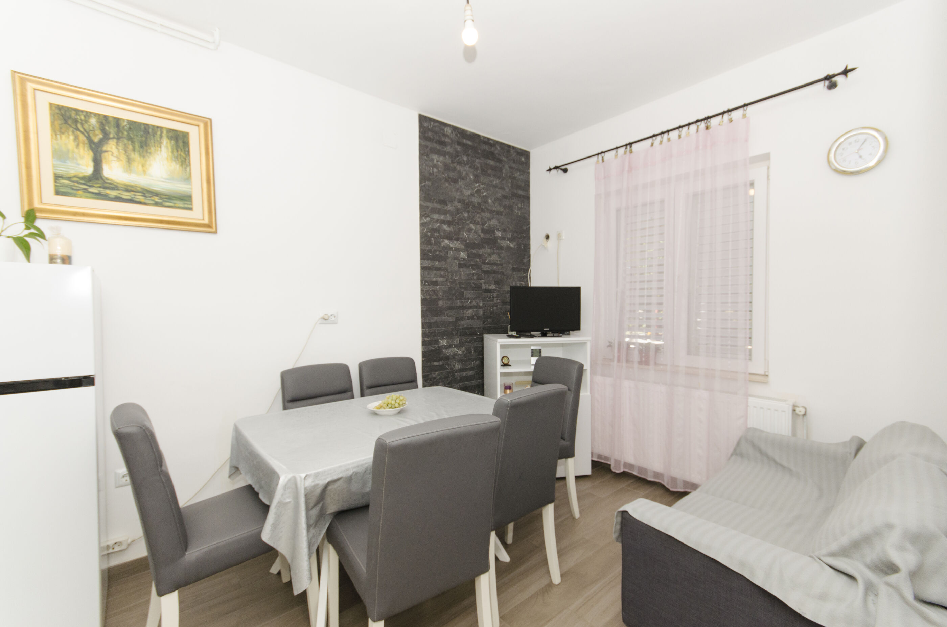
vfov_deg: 77.1
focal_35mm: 15
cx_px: 474
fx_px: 394
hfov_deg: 100.5
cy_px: 314
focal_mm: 10
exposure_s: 1/200
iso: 500
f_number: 8
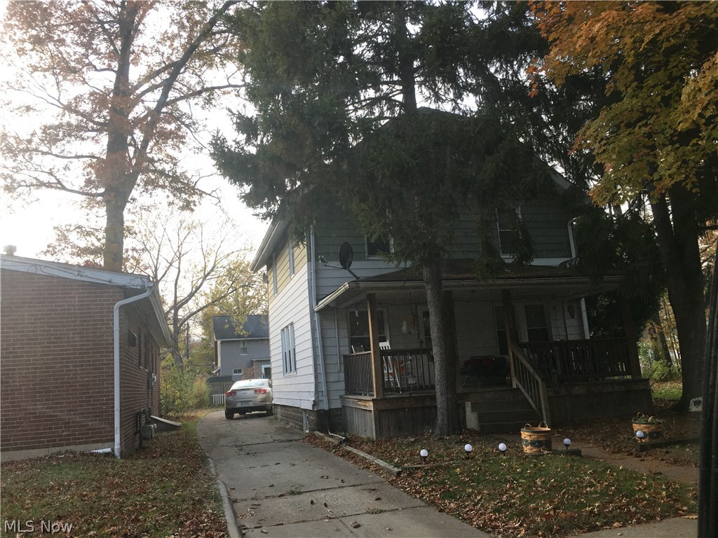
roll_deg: +1.1
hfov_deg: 61.7
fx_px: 602
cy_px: 269
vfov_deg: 48.2
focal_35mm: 29
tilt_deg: +12.6
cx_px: 359
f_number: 2.2
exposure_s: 1/120
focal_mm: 4.15
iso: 40
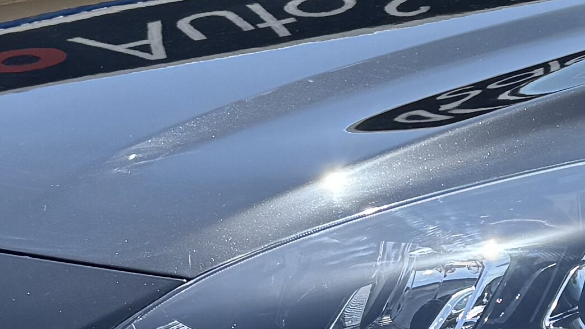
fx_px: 2218
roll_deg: +0.6
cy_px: 213
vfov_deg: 8.5
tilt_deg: -11.1
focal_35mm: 143
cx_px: 658
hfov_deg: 14.6
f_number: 1.78
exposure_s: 1/2331
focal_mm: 6.76
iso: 80
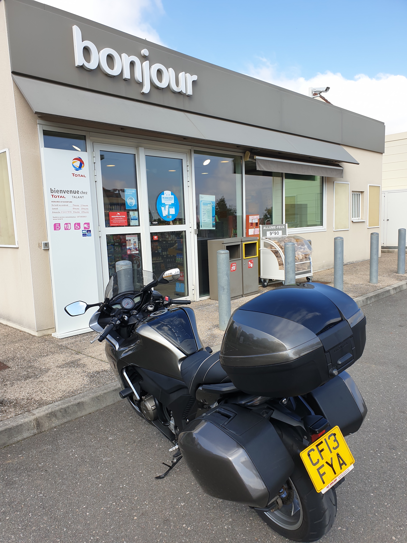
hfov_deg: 53.1
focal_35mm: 26
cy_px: 272
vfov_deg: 67.3
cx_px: 204
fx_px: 408
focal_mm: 4.3
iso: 50
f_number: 2.4
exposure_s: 1/713
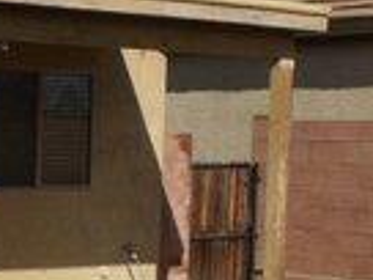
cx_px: -41
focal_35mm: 127
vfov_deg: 11.4
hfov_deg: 15.1
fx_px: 1368
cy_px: 362
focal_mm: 6.3
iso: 64
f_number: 4.6
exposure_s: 1/1250
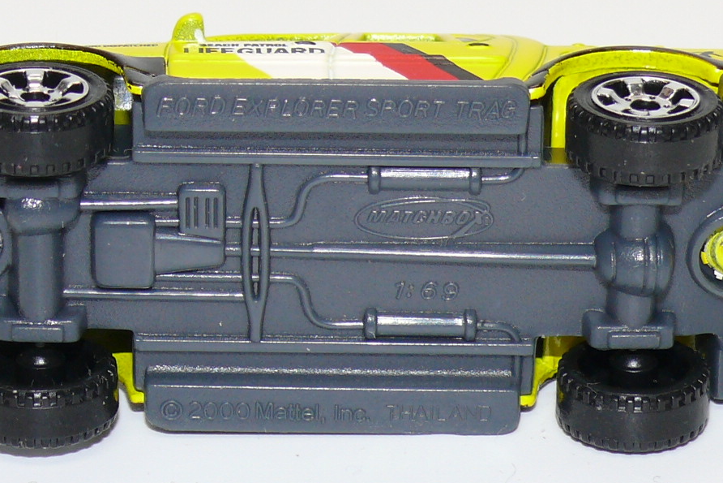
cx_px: 383
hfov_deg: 11.4
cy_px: 196
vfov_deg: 7.6
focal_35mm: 181
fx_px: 3635
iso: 100
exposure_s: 1/30
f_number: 4
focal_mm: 13
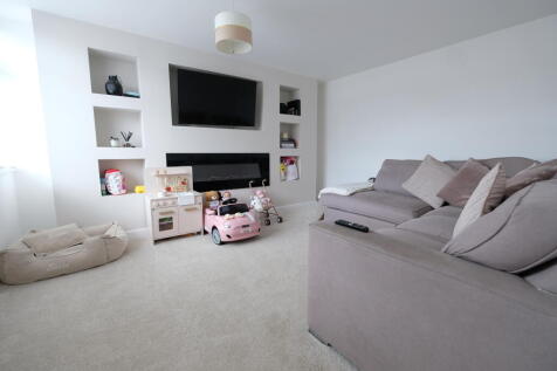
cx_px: 278
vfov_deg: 77.3
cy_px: 186
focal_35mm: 15
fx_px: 232
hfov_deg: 100.4
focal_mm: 10
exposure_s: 1/60
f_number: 4
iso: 320
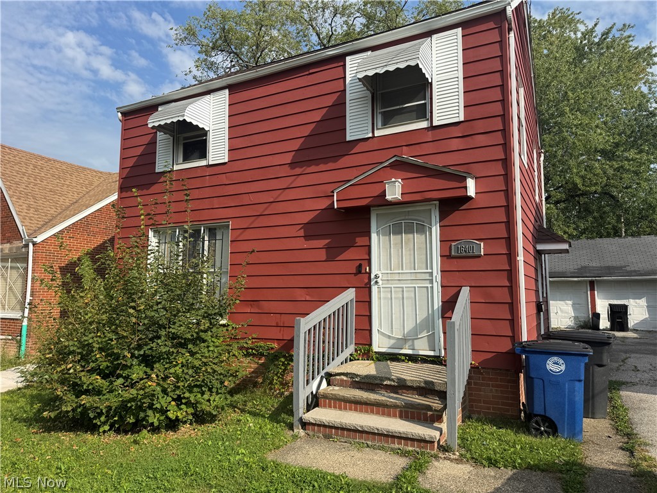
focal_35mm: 24
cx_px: 328
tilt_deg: +6.8
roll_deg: +0.3
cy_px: 246
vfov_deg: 56.8
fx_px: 456
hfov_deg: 71.6
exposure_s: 1/4049
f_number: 1.78
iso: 80
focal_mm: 6.76
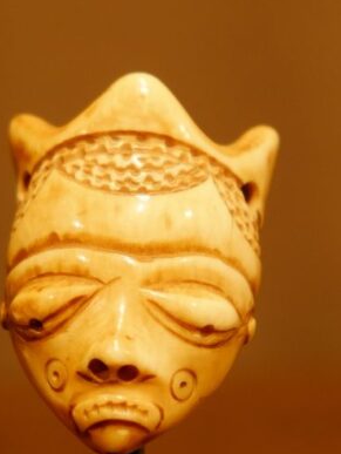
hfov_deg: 7.1
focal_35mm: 211
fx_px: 2767
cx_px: 128
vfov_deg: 9.4
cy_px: 313
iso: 640
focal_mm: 55
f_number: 4
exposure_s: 1/125
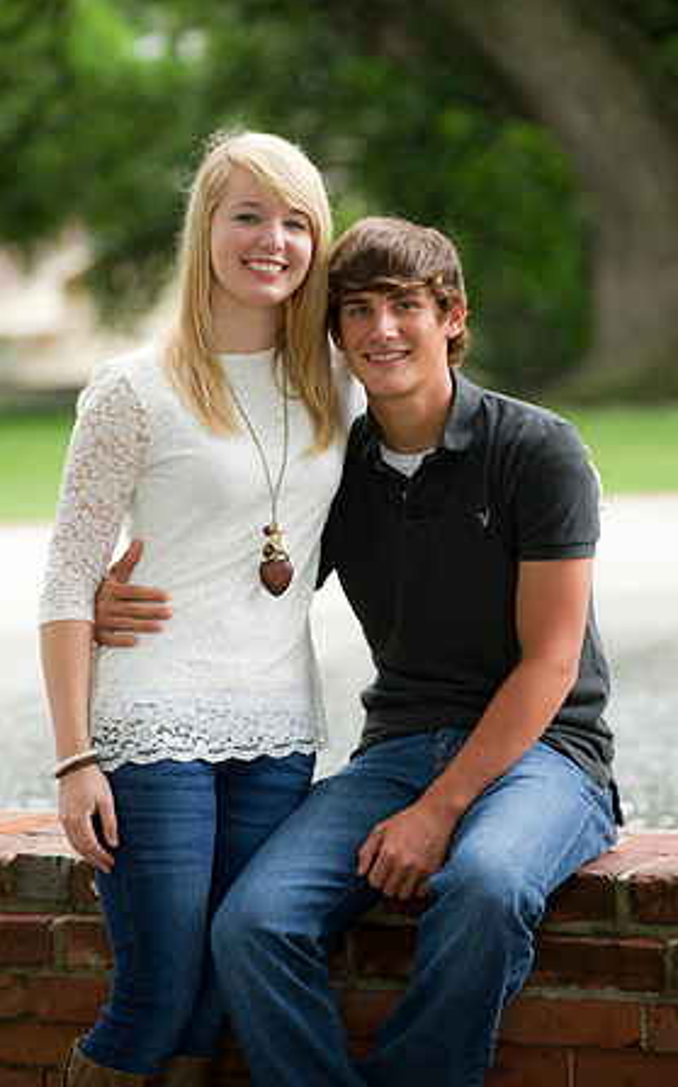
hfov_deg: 8.2
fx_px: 4705
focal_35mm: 159
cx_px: 341
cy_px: 545
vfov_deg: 13.2
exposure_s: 1/200
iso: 640
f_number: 3.2
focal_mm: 155
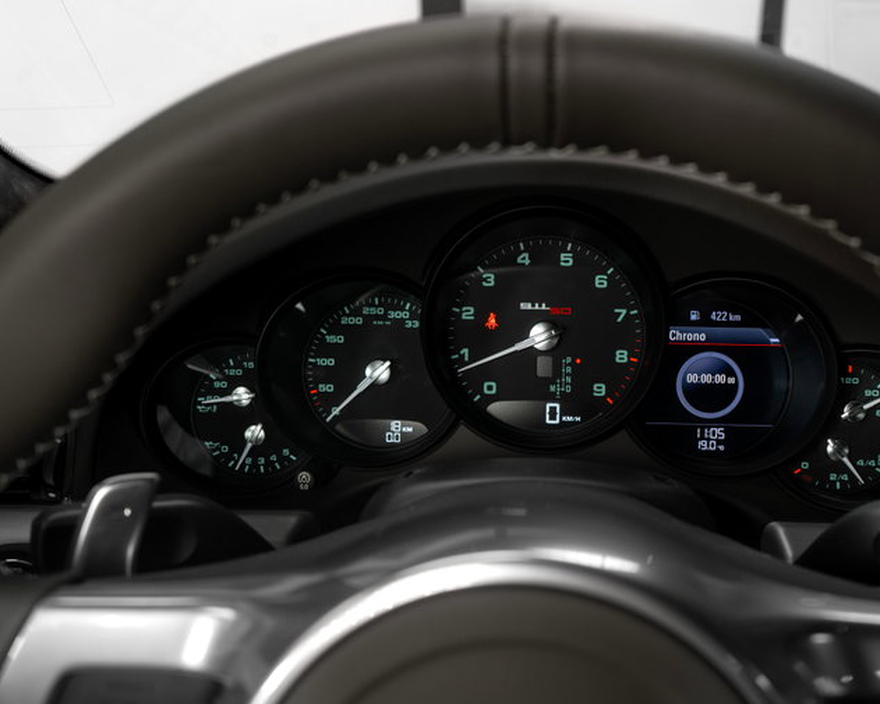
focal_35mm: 32
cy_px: 355
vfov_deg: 45.8
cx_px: 512
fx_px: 834
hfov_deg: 55.4
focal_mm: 28
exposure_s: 1/30
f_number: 5.6
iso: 320
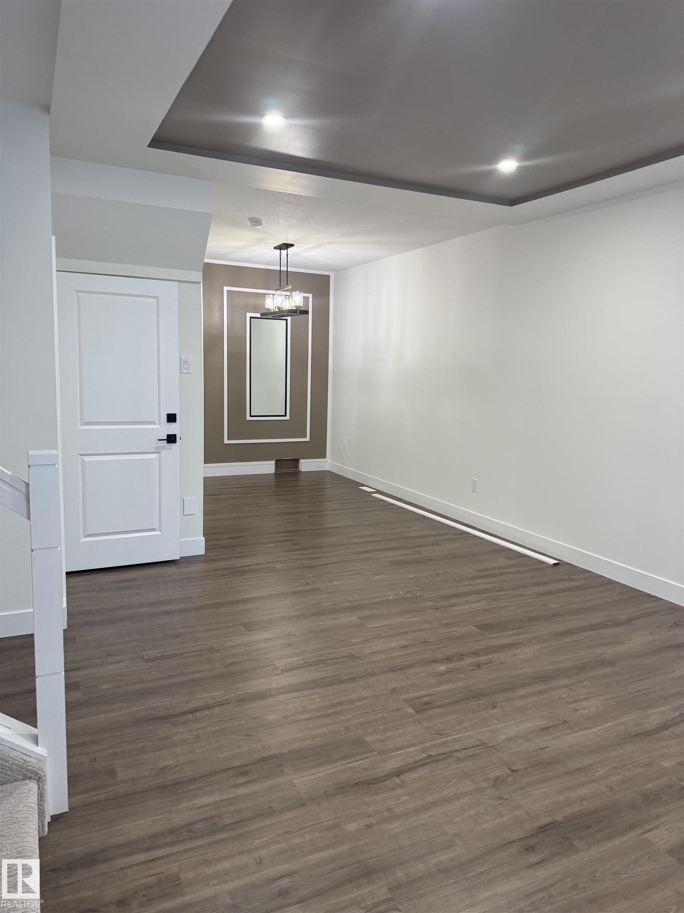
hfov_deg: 56.8
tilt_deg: -6.9
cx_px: 342
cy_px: 456
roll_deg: -4.5
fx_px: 632
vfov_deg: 71.6
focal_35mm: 24
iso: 200
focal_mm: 6.76
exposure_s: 1/120
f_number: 1.78
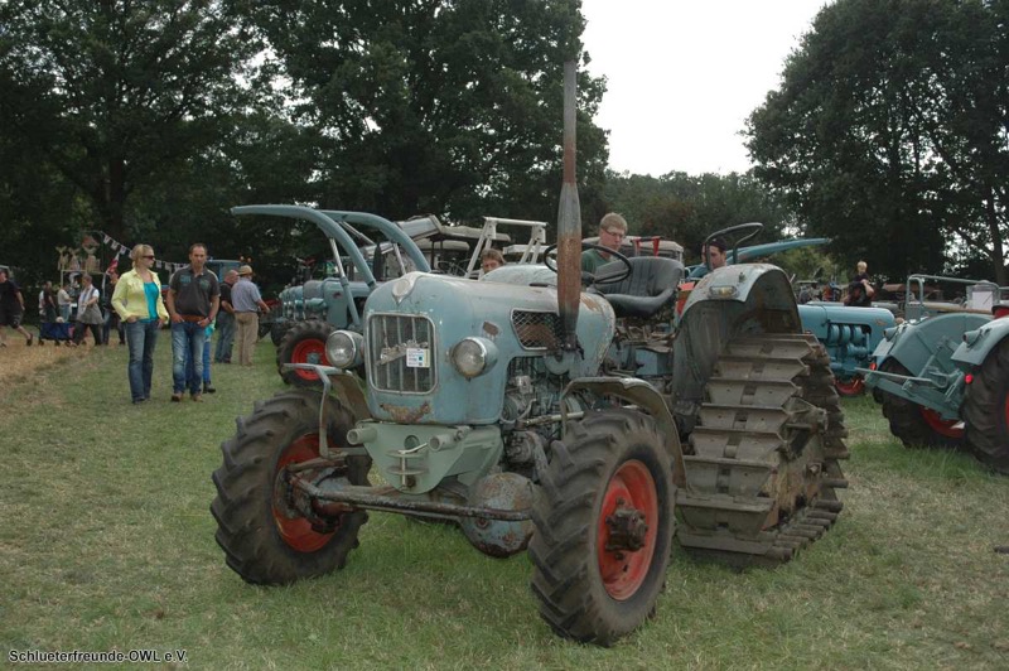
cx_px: 504
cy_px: 336
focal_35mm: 40
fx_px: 1134
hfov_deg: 48.0
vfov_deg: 33.0
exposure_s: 1/500
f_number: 5.6
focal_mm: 27
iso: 400
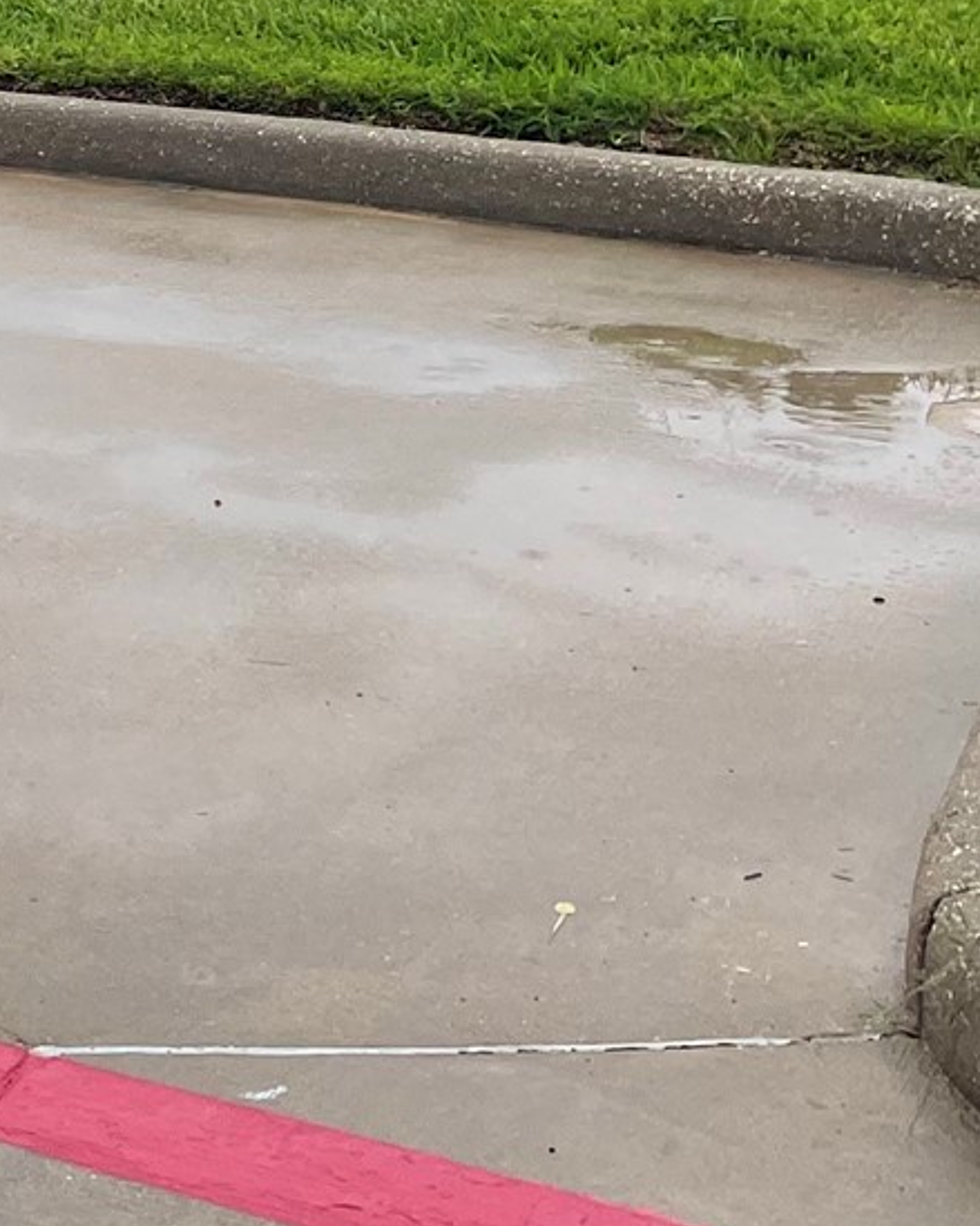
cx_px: -871
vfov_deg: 19.1
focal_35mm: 91
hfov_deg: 14.5
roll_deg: -0.4
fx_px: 3300
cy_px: -464
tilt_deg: -1.2
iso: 32
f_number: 1.6
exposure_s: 1/1403
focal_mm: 5.1
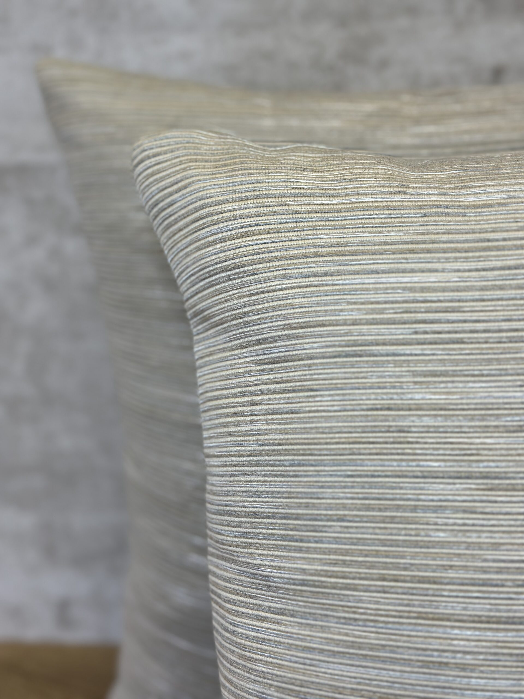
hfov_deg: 30.3
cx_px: 262
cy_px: 350
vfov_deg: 39.7
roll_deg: +3.0
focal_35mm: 48
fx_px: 969
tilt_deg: -17.9
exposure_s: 1/258
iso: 80
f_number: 1.78
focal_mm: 6.86
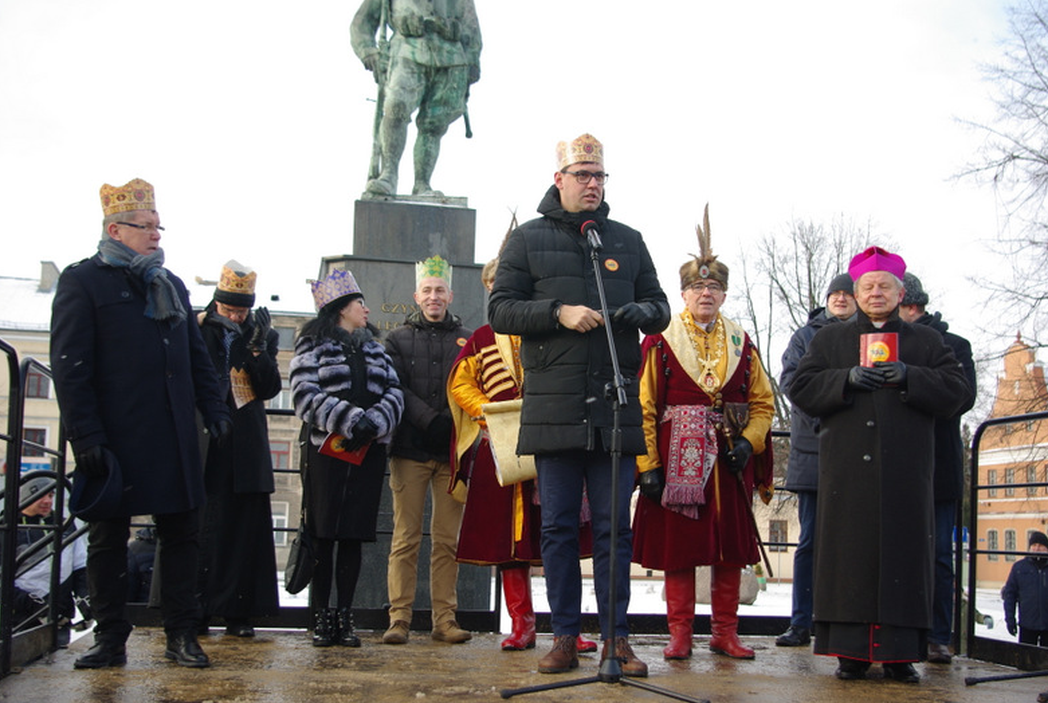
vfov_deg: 31.3
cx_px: 530
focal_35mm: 43
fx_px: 1254
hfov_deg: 45.4
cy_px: 357
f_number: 4
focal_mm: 28
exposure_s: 1/180
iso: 140
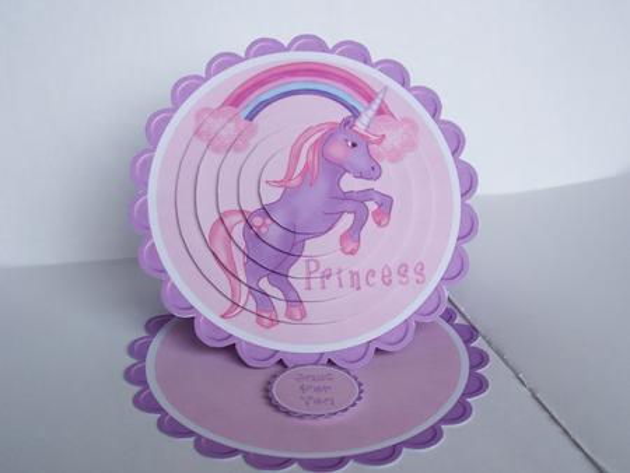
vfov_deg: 27.5
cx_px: 315
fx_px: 965
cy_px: 236
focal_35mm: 53
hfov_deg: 36.2
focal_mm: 8.7
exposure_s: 1/60.1
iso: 80
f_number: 3.2
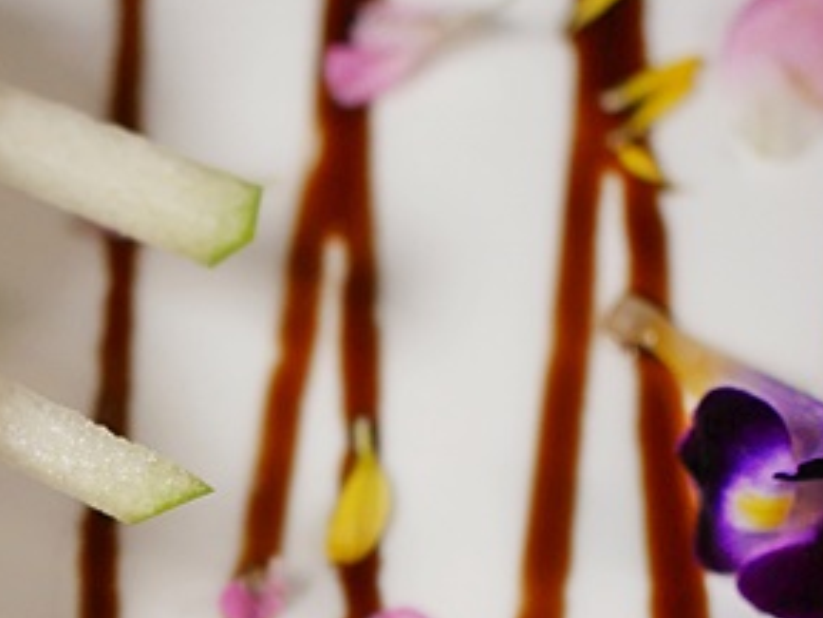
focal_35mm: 173
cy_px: 486
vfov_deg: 8.6
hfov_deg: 11.3
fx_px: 4115
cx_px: -100
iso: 200
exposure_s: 1/500
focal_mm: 25
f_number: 2
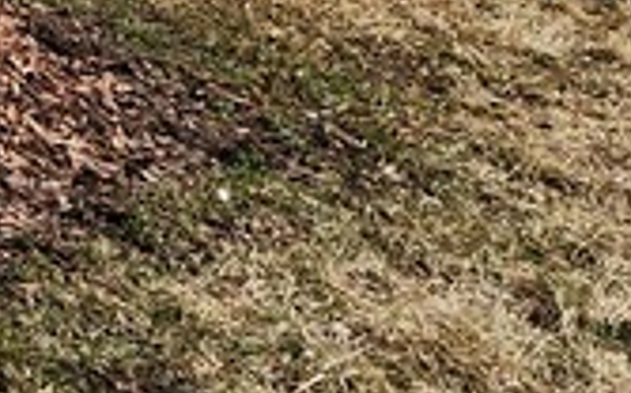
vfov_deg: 13.2
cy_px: -612
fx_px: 1134
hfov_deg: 18.6
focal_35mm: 66
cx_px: -654
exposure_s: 1/2621
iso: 50
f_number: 2.2
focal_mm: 2.2
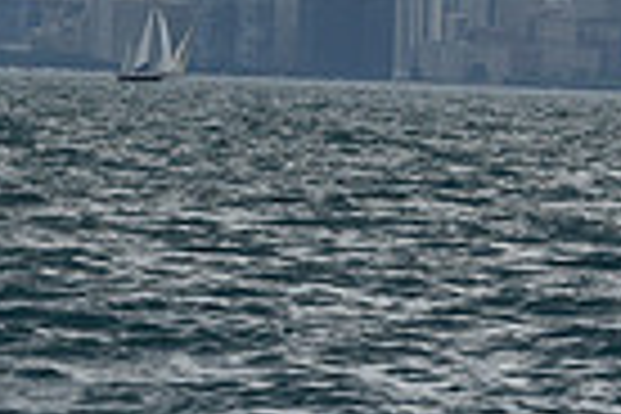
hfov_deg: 5.3
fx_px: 6675
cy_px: -828
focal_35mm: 387
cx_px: -29
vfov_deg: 3.5
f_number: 9
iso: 250
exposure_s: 1/1250
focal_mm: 92
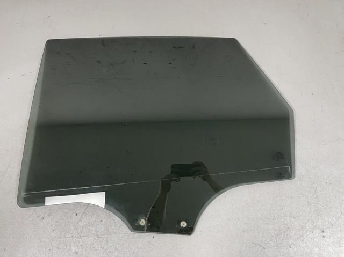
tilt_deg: -80.1
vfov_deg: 54.8
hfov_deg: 69.4
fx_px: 248
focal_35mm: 25
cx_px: 172
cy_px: 128
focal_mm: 5.1
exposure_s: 1/50
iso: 100
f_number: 1.6
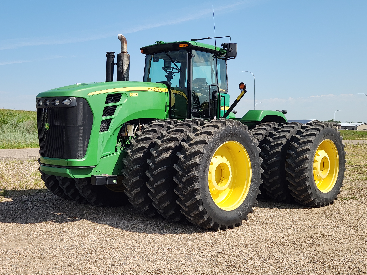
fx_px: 244
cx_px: 184
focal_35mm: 23
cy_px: 138
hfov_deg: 73.9
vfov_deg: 58.9
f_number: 1.8
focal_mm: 5.4
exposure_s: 1/1429
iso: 20
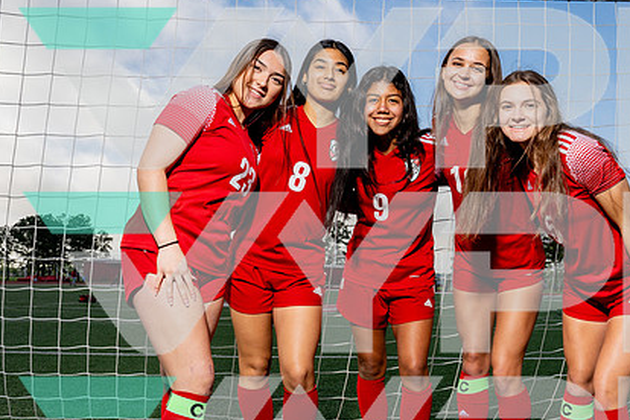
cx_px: 410
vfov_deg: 38.5
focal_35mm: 34
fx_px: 595
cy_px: 271
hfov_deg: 54.9
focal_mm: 21
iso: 100
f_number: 8
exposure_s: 1/250
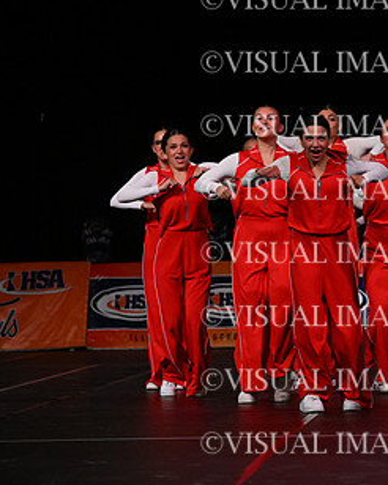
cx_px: 429
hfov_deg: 9.5
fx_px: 2313
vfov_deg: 12.0
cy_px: 284
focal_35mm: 161
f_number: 4
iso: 6400
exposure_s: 1/1000
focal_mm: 91
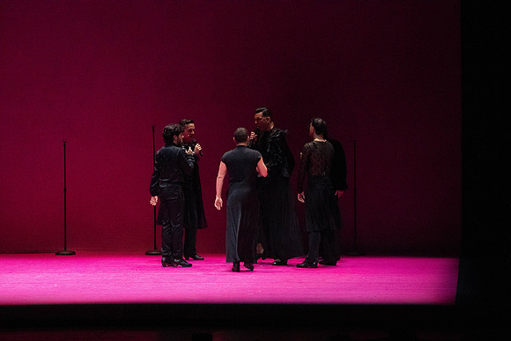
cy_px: 170
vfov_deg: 6.2
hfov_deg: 9.3
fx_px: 3138
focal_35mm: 221
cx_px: 256
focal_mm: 221
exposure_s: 1/400
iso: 25600
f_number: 10
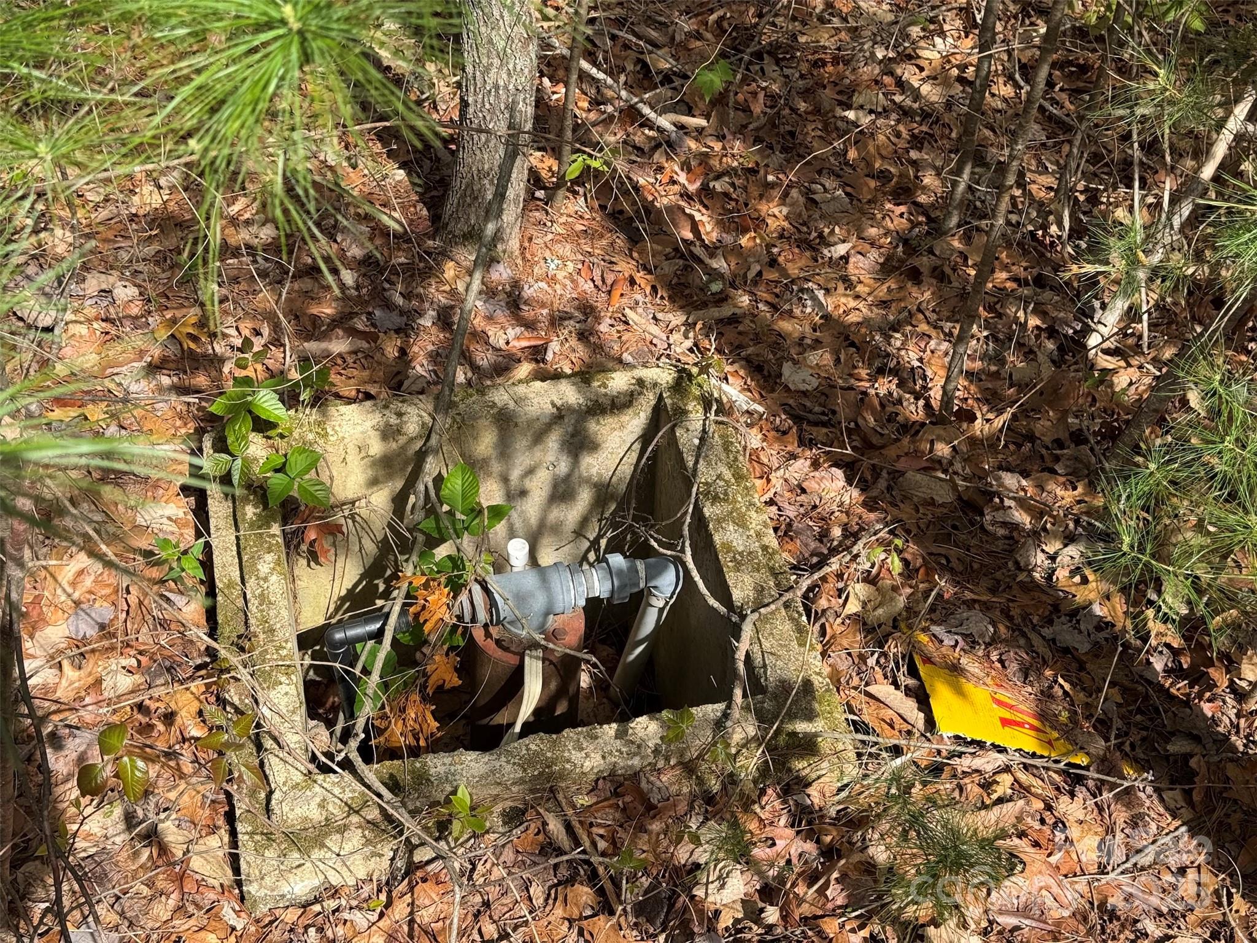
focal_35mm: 48
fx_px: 1743
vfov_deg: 30.3
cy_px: 472
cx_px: 628
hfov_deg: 39.7
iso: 64
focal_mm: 6.76
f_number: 1.78
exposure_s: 1/1339
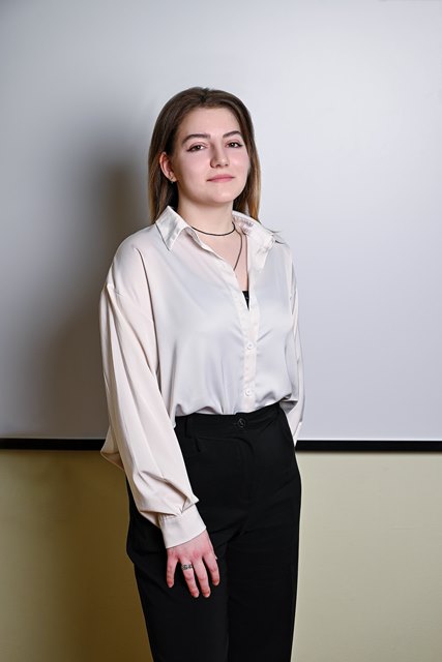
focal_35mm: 70
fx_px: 1288
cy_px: 331
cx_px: 221
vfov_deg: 28.8
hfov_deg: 19.5
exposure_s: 1/160
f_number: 5.6
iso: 160
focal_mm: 70
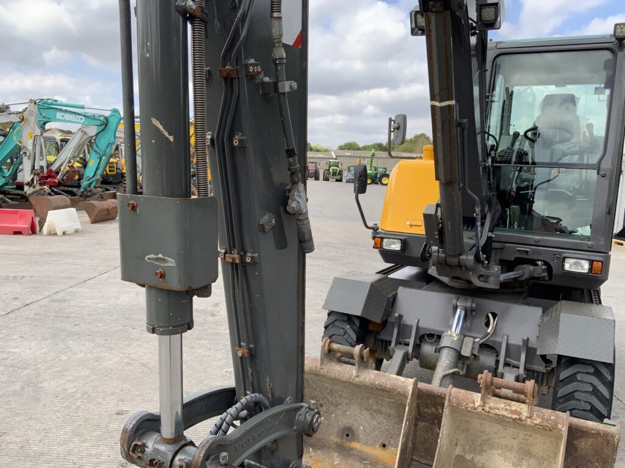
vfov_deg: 48.2
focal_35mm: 29
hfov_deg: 61.7
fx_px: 524
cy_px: 234
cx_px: 312
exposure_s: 1/804
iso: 16
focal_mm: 3
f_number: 1.8
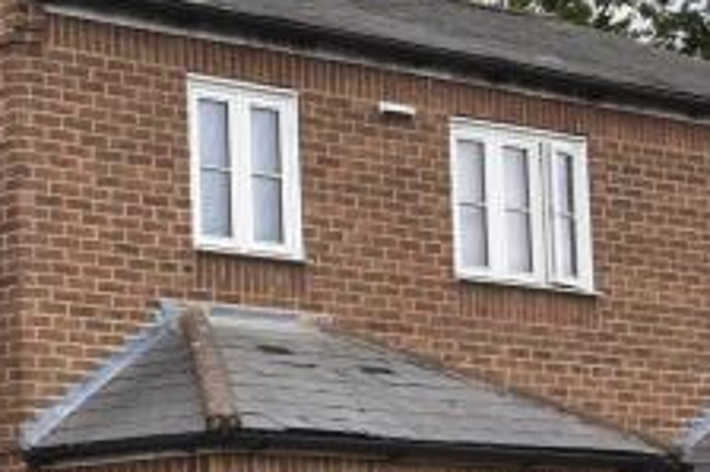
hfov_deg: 16.8
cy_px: 436
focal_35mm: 96
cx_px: -650
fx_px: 1892
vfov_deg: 14.1
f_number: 8
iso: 640
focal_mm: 14
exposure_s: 1/500
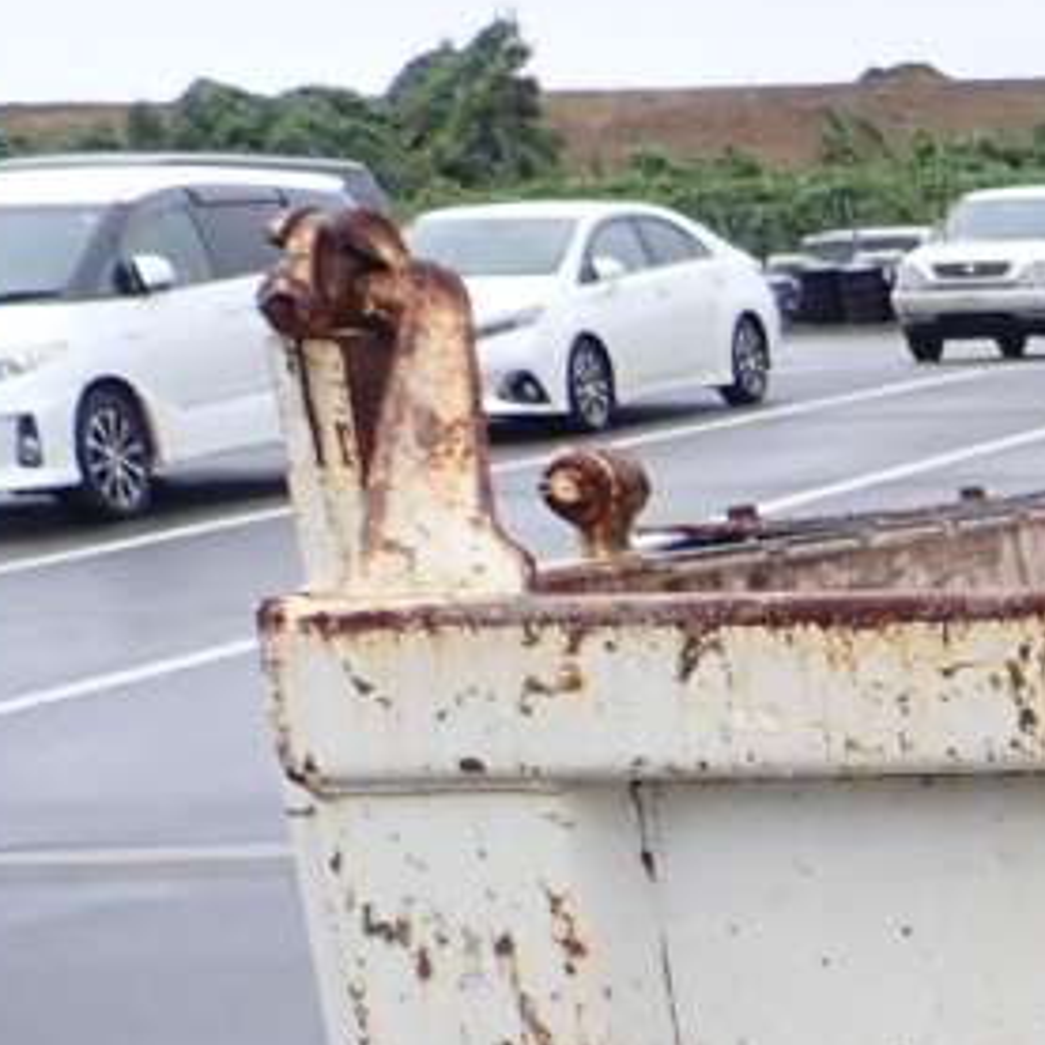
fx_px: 3484
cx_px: 2362
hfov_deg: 13.4
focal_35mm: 102
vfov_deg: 16.3
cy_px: 1275
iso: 100
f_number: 2.8
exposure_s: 1/80
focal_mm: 4.5
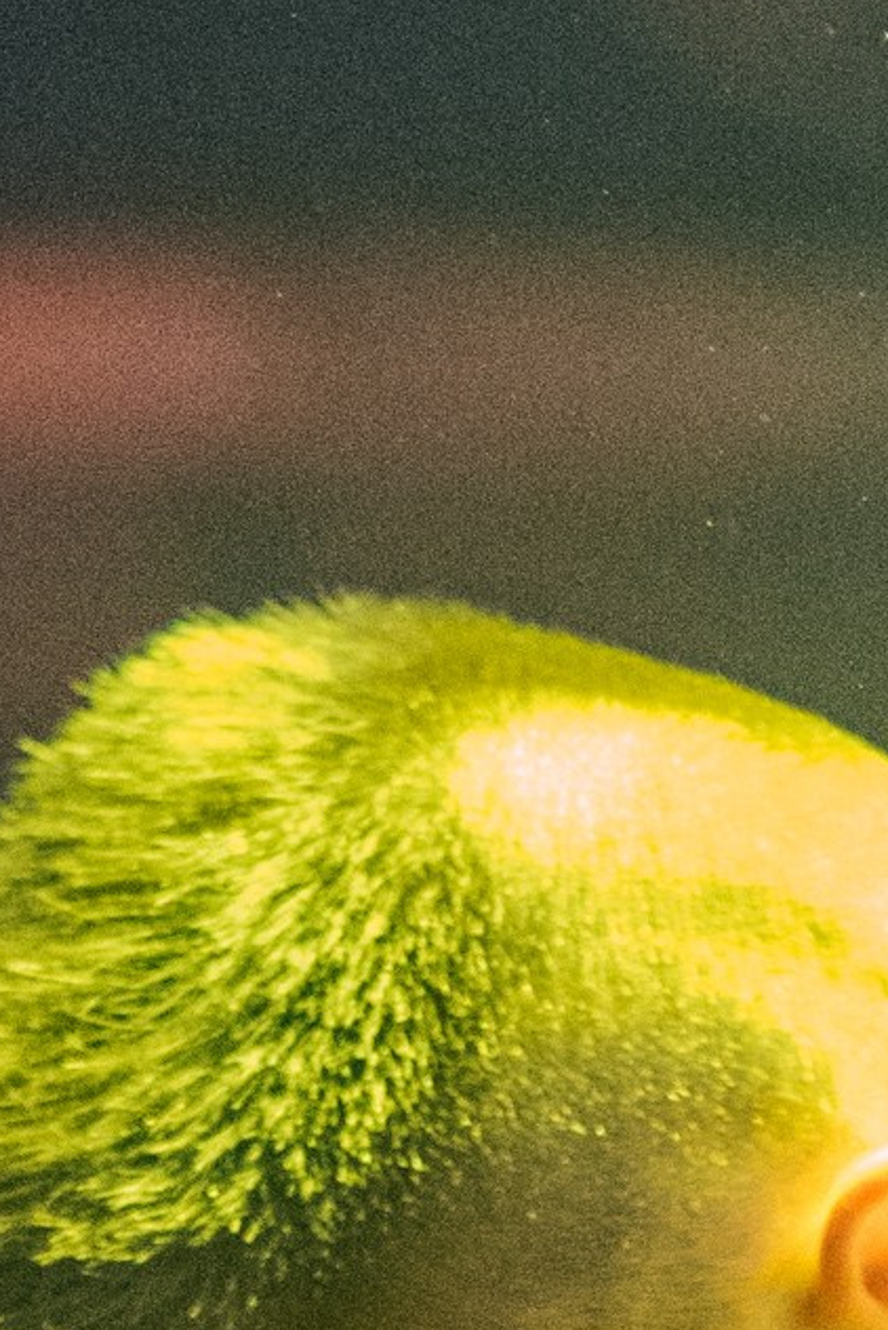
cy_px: 2776
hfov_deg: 2.6
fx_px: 19439
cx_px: -1393
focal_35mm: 526
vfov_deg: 3.9
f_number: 4
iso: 12800
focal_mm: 95
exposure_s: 1/640
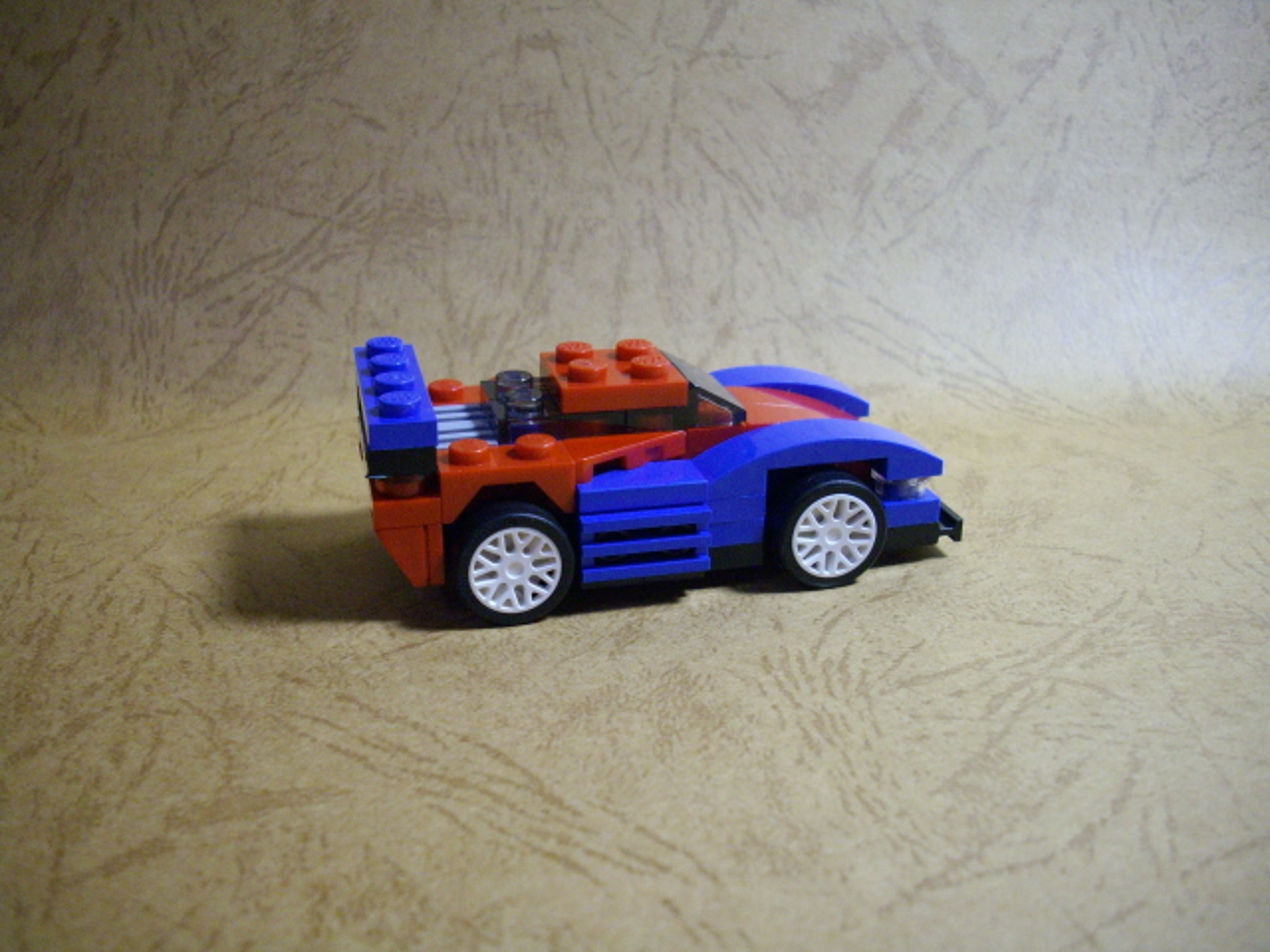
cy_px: 476
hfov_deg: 50.1
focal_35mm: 37
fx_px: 1357
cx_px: 635
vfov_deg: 38.7
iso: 281
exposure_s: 1/50
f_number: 2.8
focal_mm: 6.2
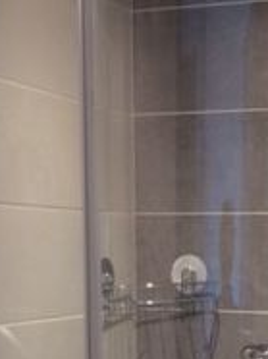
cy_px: 461
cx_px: 175
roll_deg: +1.3
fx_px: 1035
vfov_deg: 18.4
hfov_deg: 14.7
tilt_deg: -13.3
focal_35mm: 100
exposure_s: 1/33
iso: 125
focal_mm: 4.15
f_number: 2.2
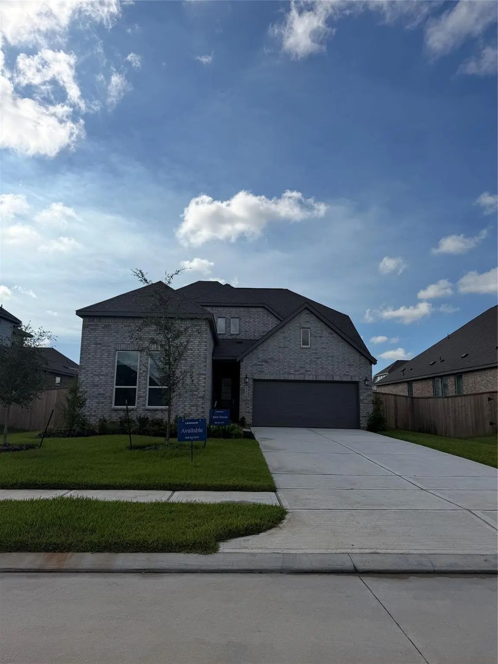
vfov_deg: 71.6
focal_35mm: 24
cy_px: 332
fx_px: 460
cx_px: 249
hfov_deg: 56.8
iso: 80
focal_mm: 6.76
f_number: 1.78
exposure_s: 1/9091
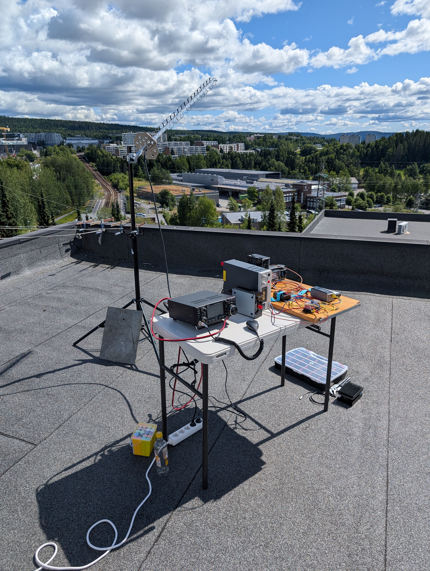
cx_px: 215
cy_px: 286
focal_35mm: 24
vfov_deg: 71.5
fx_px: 397
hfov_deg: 56.9
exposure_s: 1/1346
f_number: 1.68
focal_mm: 6.9
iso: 20
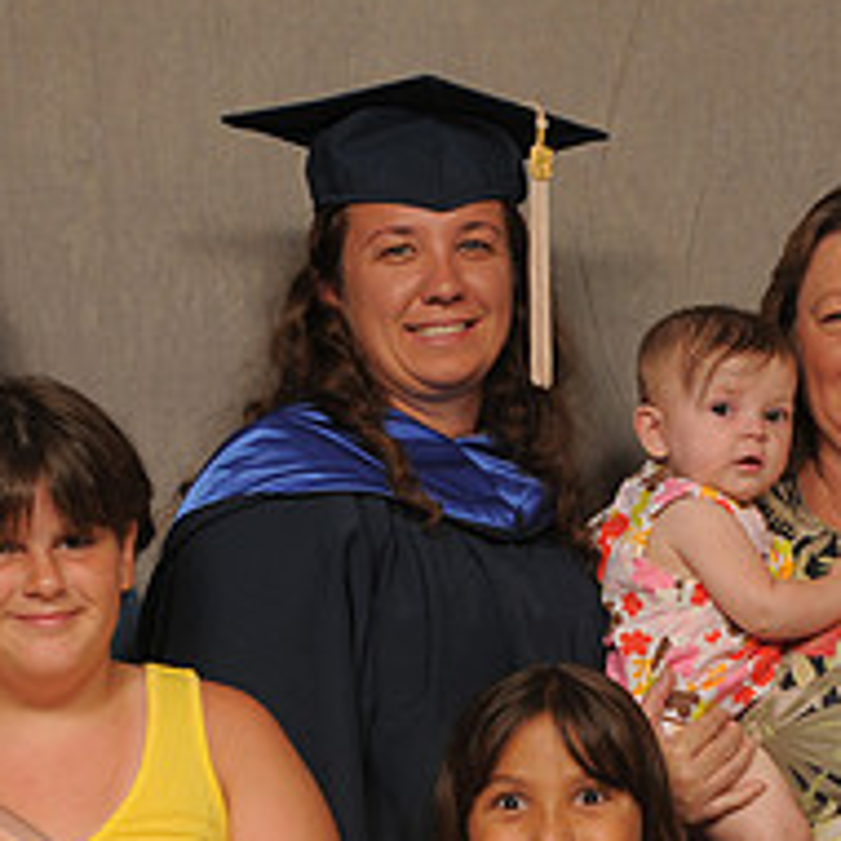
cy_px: 764
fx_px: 3306
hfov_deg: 14.5
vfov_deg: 14.3
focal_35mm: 120
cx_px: 571
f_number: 5.6
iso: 200
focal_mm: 31
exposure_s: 1/60
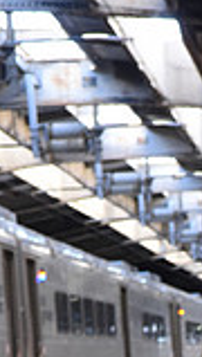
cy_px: 649
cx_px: 304
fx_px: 1990
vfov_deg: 9.7
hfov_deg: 5.8
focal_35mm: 210
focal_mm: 55
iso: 2500
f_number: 9
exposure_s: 1/125
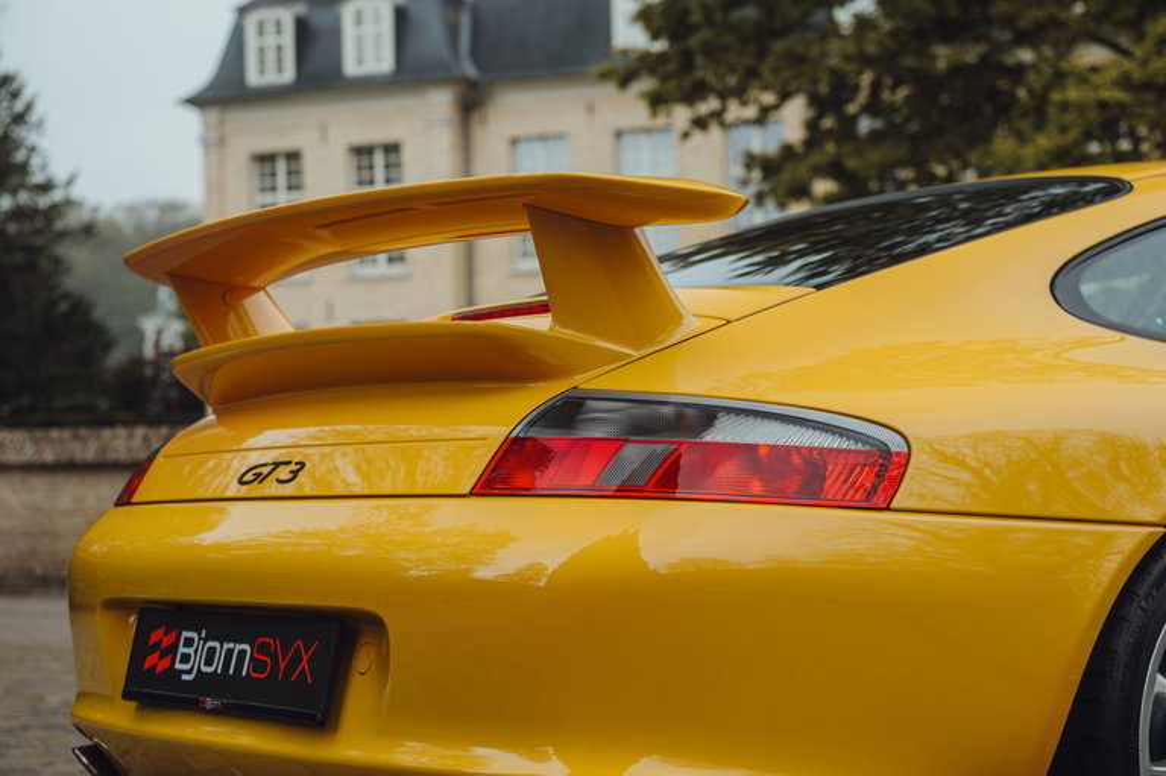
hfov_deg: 28.9
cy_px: 388
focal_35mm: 70
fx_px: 2266
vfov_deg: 19.4
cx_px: 583
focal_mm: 70
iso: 100
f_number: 5
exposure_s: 1/160
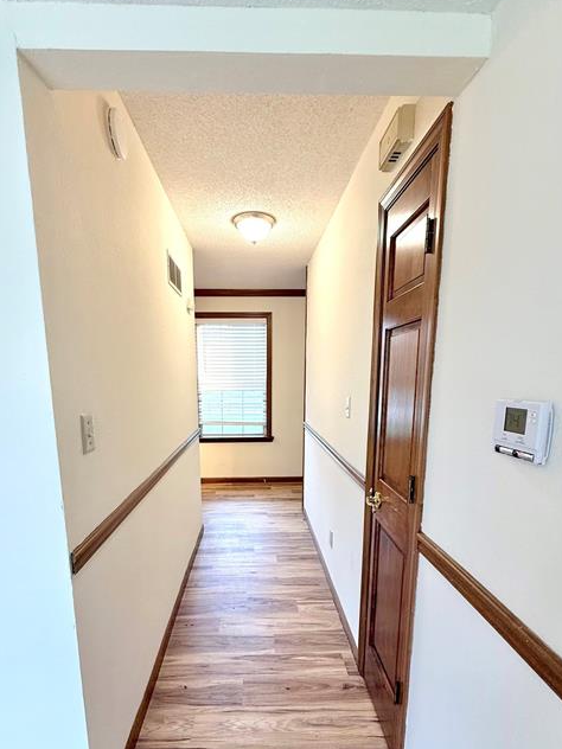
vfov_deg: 90.2
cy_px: 437
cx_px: 263
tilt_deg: -8.8
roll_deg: +0.7
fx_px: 368
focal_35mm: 17
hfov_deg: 74.6
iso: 200
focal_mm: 2.22
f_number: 2.2
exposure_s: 1/120
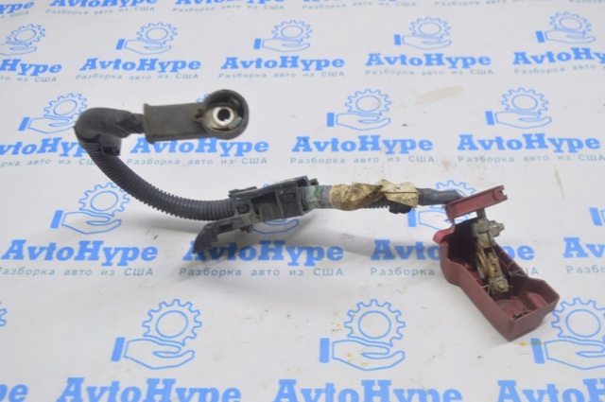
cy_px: 201
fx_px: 730
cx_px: 302
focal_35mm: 44
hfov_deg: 45.0
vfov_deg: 30.8
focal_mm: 29
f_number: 5.6
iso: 400
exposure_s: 1/20
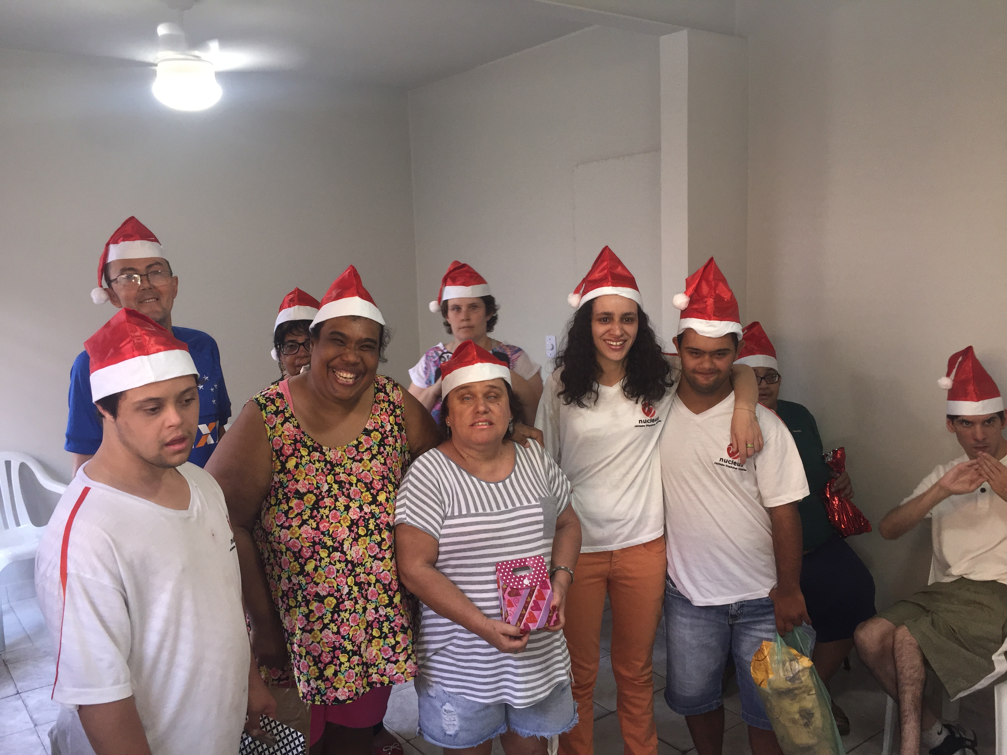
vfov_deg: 48.2
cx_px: 504
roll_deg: +0.4
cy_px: 378
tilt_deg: -8.1
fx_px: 844
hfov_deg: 61.7
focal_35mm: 29
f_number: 2.2
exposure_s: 1/30
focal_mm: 4.15
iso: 80
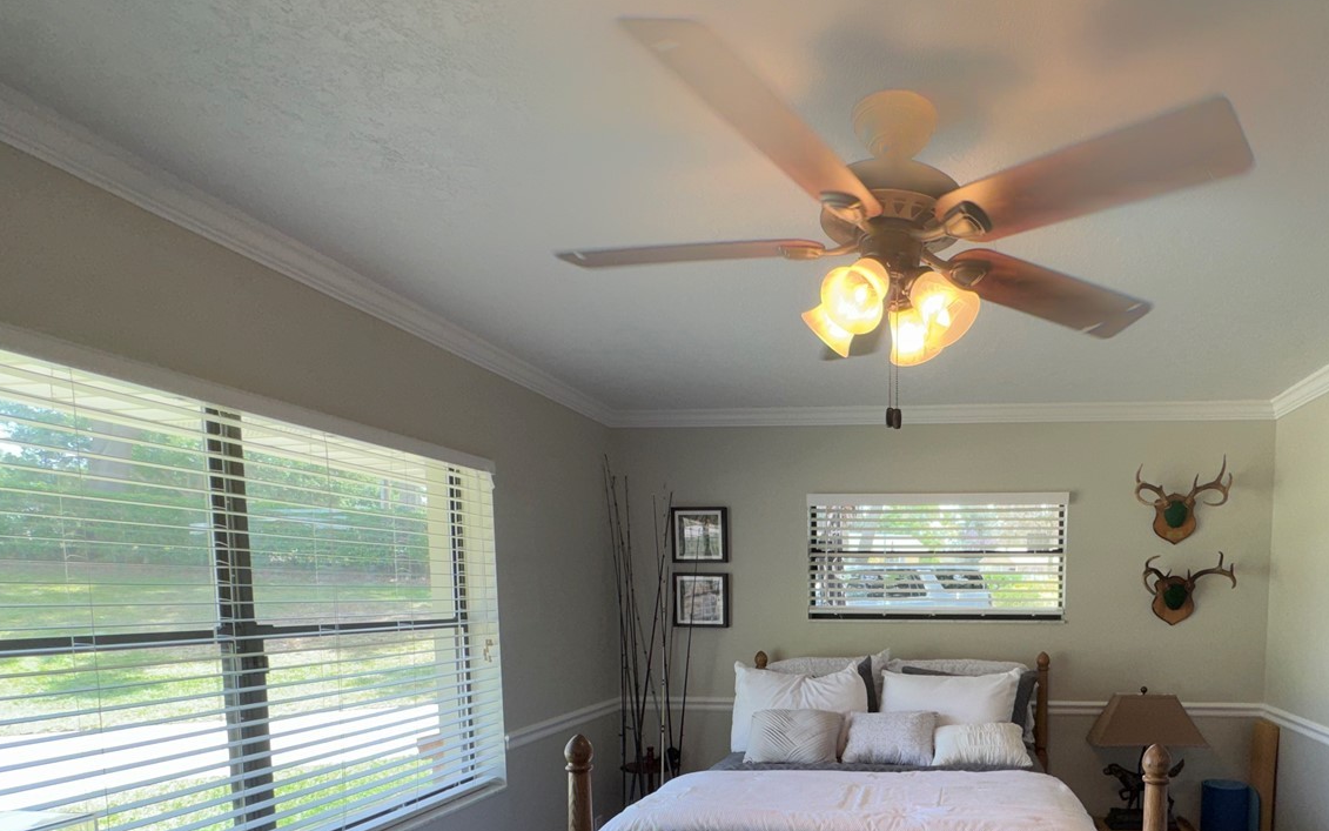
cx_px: 902
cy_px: 659
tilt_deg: -4.9
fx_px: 761
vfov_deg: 53.6
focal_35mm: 21
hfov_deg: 79.2
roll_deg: -0.3
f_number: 2.2
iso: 32
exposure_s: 1/122
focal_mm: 2.22
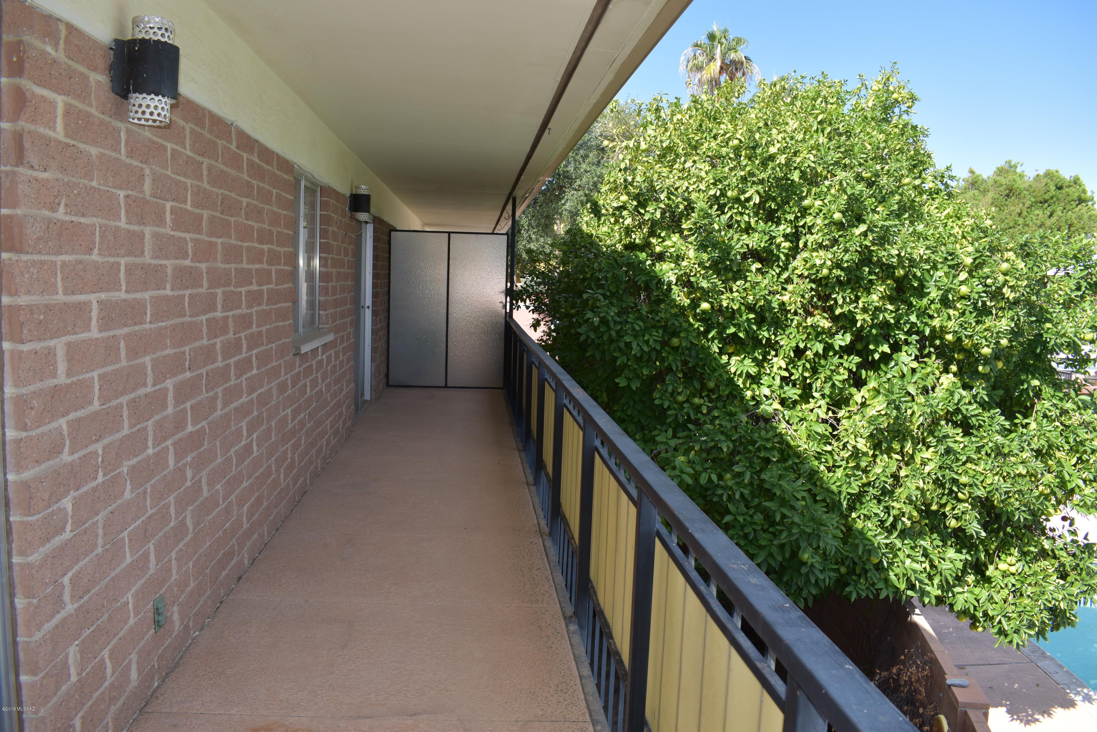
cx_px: 548
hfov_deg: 67.4
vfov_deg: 47.9
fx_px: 823
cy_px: 366
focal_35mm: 27
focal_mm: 18
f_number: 7.1
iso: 100
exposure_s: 1/200
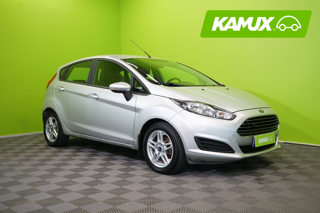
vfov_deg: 35.1
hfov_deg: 50.7
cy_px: 106
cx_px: 160
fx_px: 338
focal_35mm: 38
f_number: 6.3
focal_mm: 38
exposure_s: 1/30
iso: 500
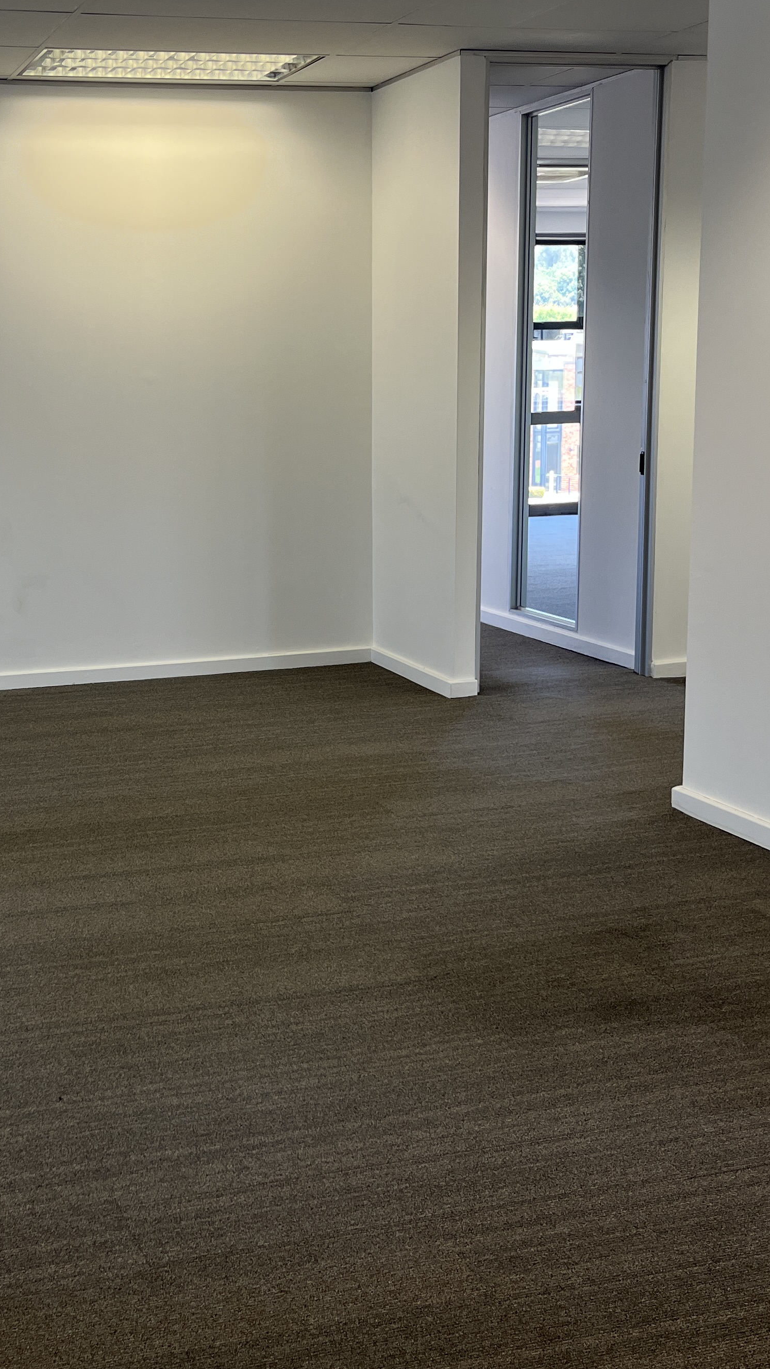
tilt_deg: -10.7
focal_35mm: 43
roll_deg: +0.7
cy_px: 658
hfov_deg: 27.2
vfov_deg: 47.3
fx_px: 1561
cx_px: 153
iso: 64
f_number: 1.6
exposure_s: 1/100
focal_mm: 5.1
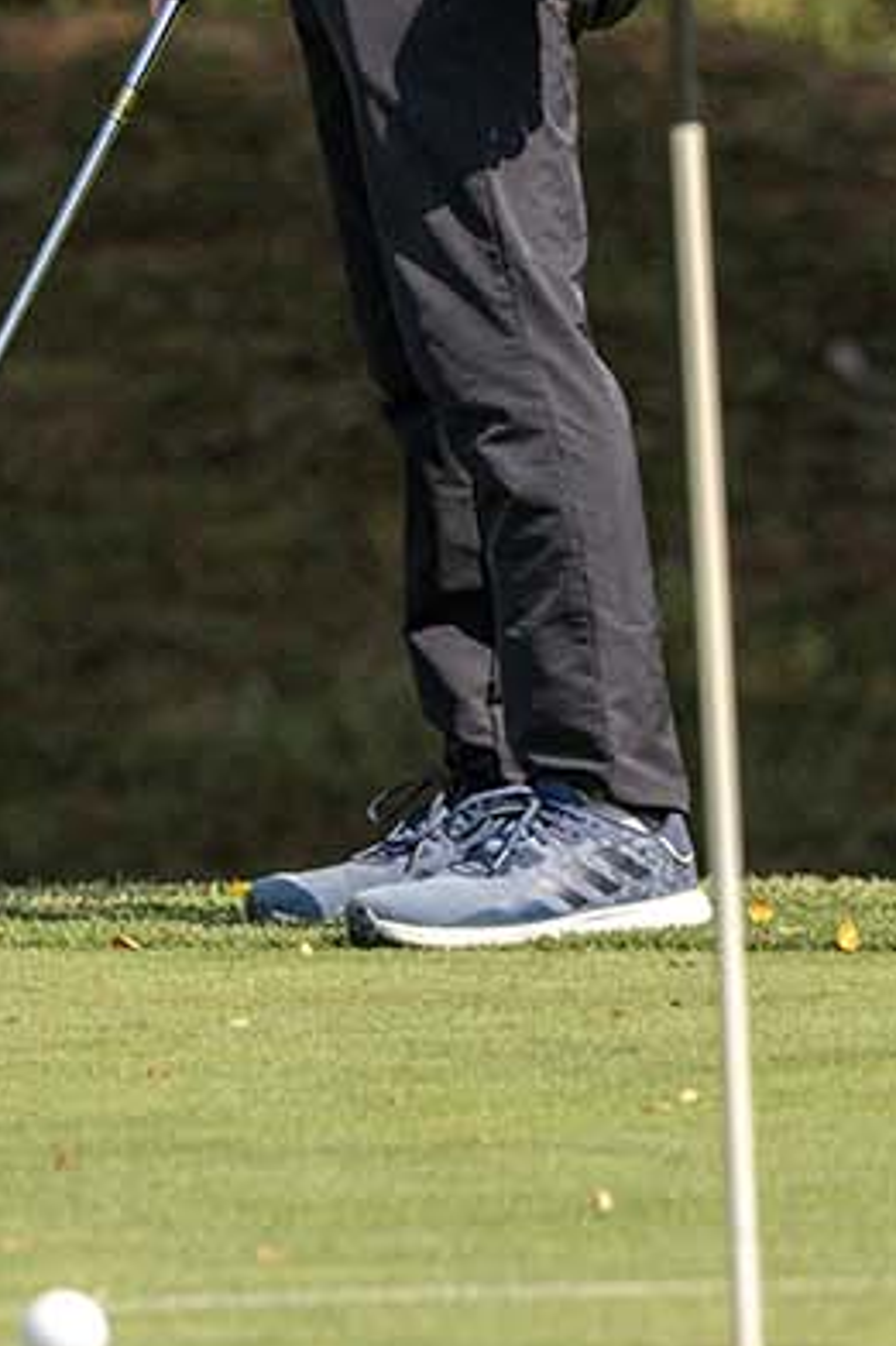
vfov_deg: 3.4
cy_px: -697
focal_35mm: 606
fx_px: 22642
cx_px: 807
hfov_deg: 2.3
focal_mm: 165
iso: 800
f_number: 4.5
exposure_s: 1/5000
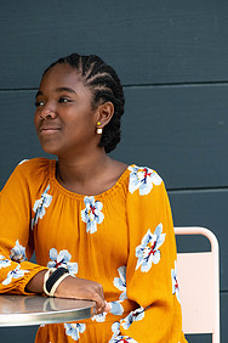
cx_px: 93
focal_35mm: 319
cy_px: 232
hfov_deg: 4.3
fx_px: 3030
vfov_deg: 6.5
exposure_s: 1/1000
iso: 1250
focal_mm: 200
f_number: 5.6
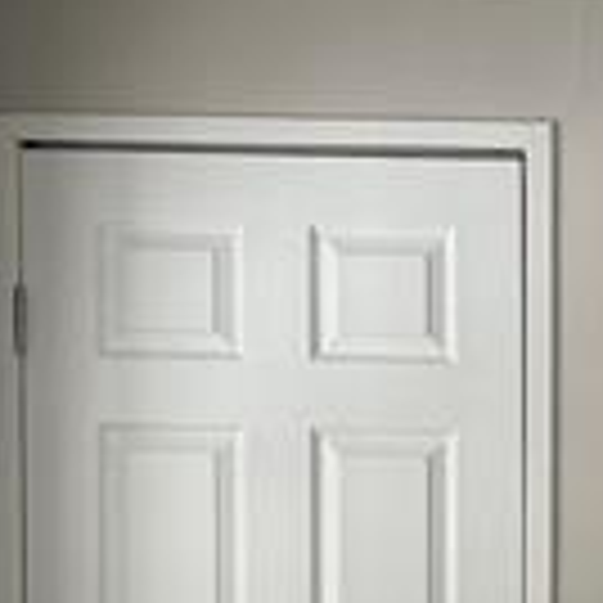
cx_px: 1107
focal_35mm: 162
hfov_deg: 10.2
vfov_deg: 10.6
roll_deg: -0.9
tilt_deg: -1.3
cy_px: 765
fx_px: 3193
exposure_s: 1/77
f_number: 1.78
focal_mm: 6.76
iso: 200
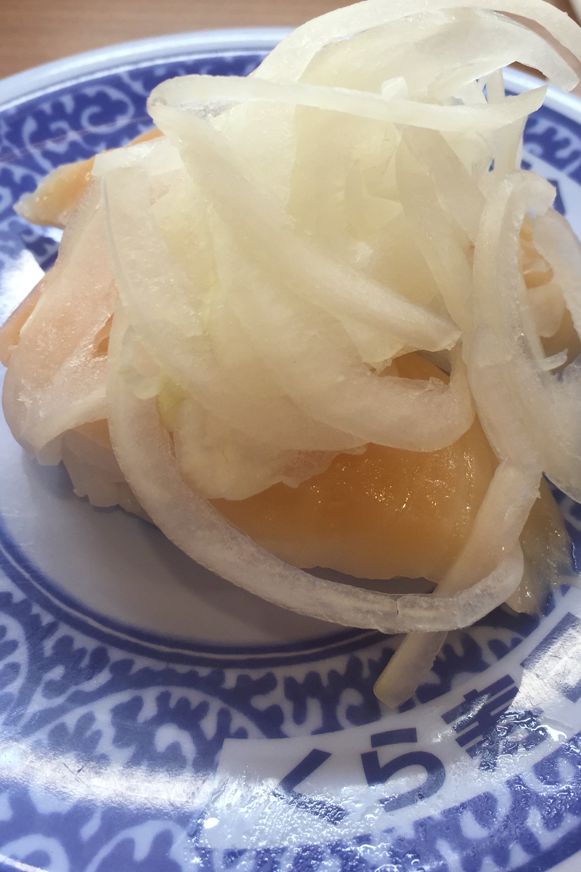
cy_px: 381
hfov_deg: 33.3
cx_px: 340
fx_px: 968
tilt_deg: -52.5
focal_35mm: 40
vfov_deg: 48.3
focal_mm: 4.15
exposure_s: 1/60
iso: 40
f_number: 2.2
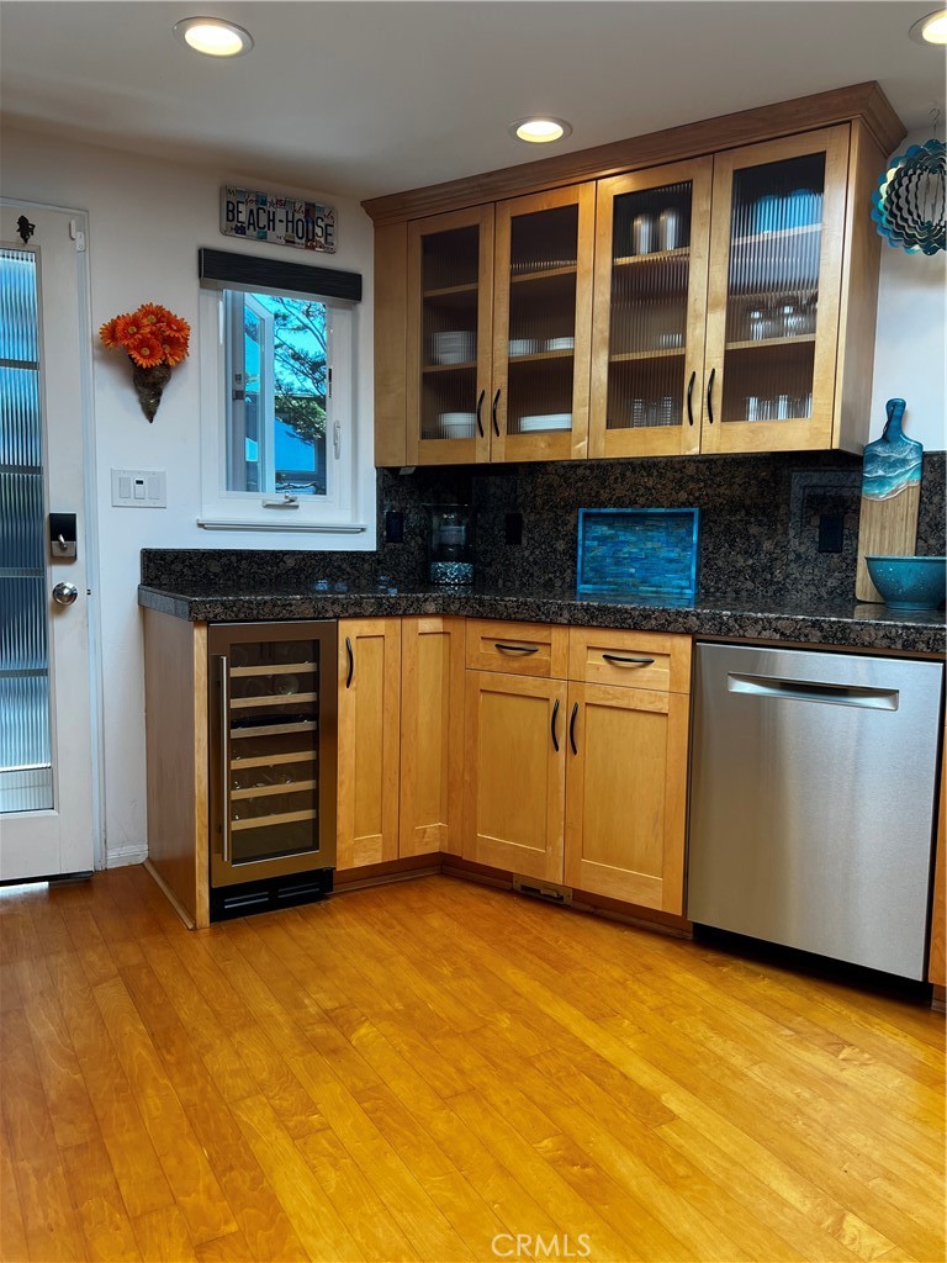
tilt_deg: -5.7
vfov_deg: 67.3
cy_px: 632
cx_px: 474
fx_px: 948
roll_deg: -0.9
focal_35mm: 26
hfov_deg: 53.1
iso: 50
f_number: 1.5
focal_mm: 5.7
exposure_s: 1/302
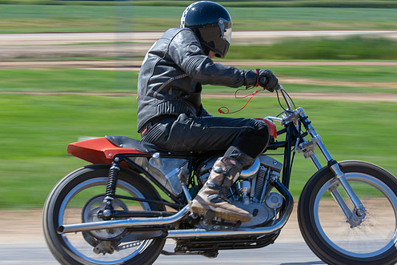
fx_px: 1500
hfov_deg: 15.1
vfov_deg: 10.1
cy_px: 144
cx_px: 193
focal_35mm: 136
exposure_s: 1/125
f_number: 9
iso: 125
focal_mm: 70
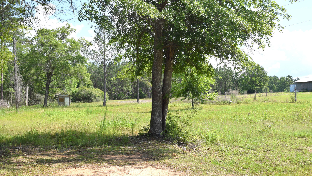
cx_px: 157
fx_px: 397
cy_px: 103
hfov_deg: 42.9
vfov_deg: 24.9
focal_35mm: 48
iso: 200
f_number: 10
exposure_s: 1/400
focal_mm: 30
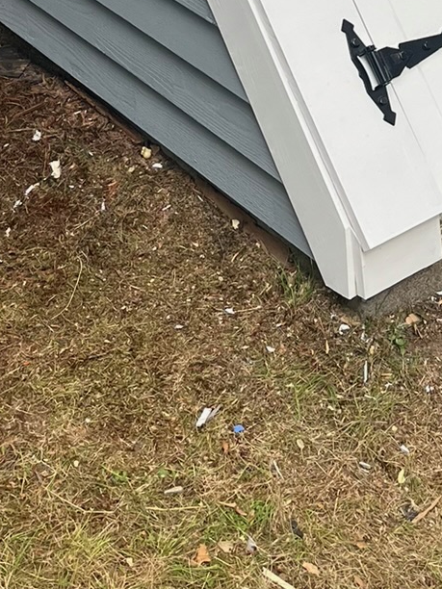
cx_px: 312
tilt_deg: -21.6
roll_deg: +0.0
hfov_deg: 16.9
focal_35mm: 87
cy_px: -168
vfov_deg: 20.6
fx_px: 1481
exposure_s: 1/878
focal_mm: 5.1
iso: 50
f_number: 1.6
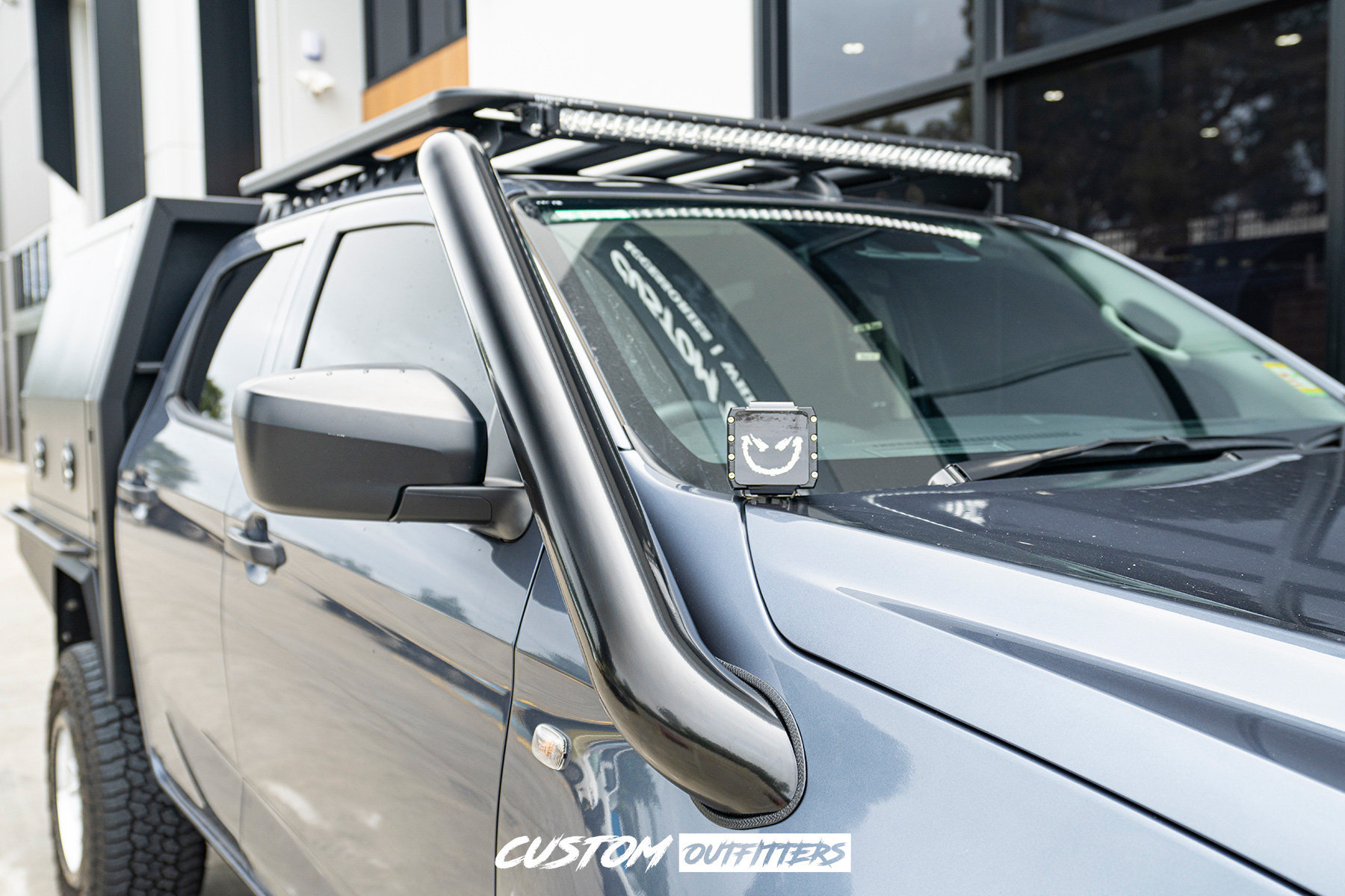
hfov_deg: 61.9
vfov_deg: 43.6
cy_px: 448
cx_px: 672
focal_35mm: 30
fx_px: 1121
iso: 320
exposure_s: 1/160
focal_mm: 30
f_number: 4
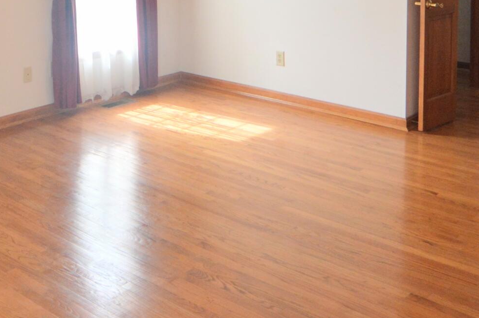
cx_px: 137
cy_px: -42
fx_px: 672
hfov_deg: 38.5
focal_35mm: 51
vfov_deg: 24.6
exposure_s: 1/125
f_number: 5.6
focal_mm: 11
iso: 400
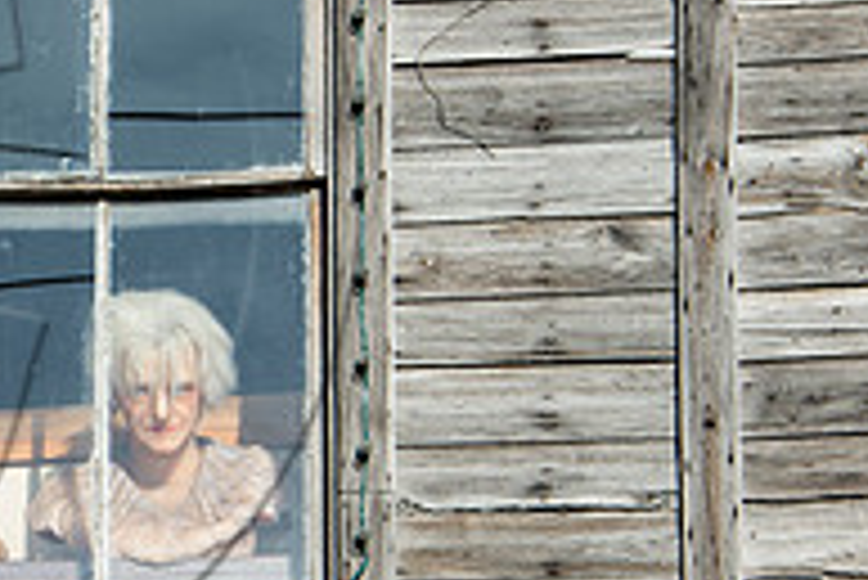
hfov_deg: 6.5
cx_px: -247
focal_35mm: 315
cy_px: 402
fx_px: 7600
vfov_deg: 4.4
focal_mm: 105
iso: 200
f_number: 16
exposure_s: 1/100
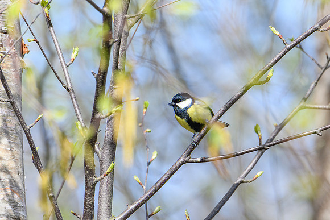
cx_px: 196
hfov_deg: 3.0
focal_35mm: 682
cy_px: 51
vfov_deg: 2.0
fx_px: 6249
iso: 720
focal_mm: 400
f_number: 6.3
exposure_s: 1/1600
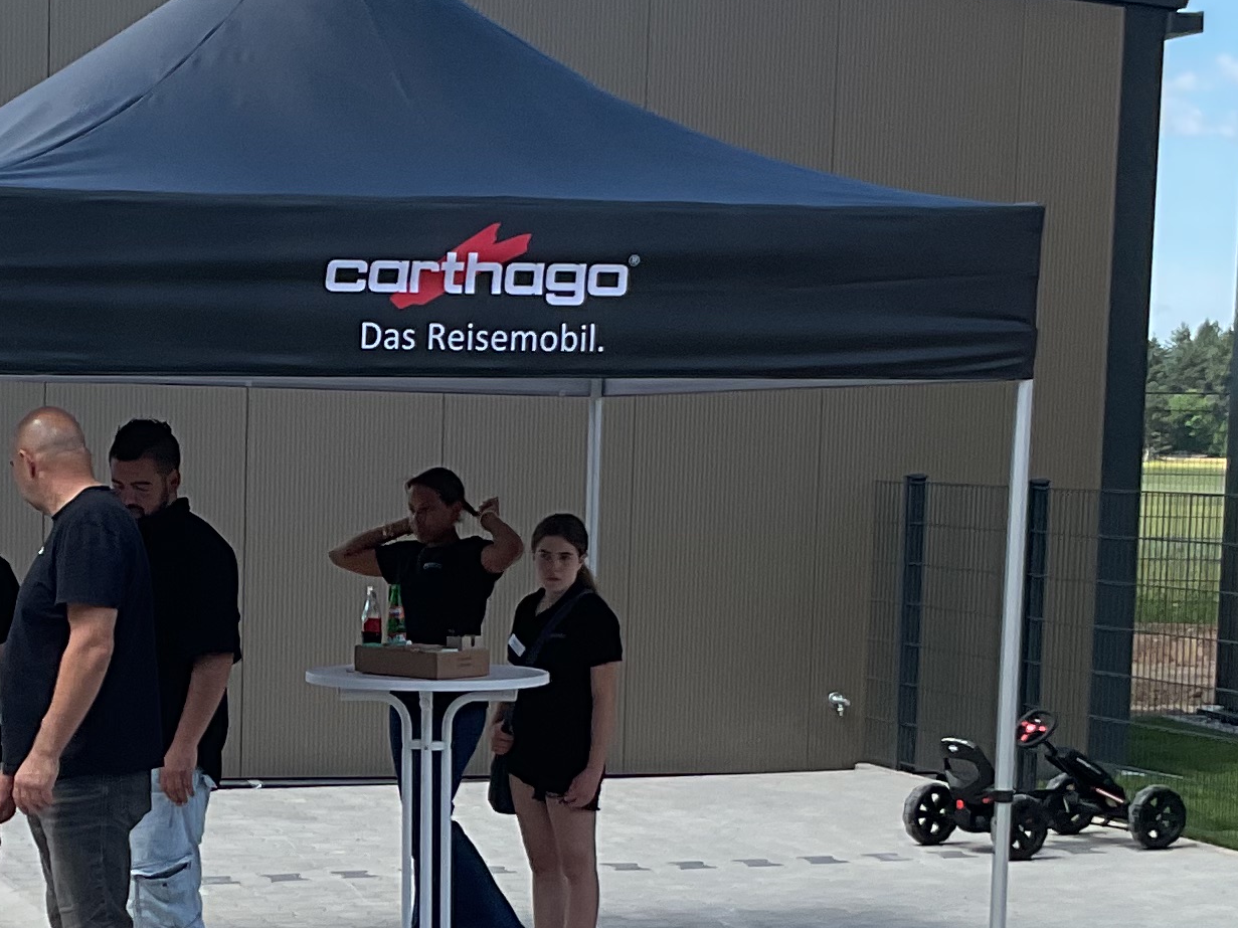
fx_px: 3397
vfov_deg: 15.4
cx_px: 185
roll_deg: -1.7
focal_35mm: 95
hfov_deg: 20.3
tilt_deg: -4.7
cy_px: 767
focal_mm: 3
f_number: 1.8
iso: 16
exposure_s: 1/1342
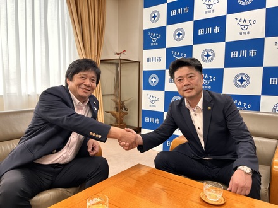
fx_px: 209
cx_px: 139
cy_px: 104
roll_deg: -1.3
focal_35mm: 26
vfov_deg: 53.1
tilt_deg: -5.9
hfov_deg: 67.3
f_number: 1.6
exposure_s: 1/60
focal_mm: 5.1
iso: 80
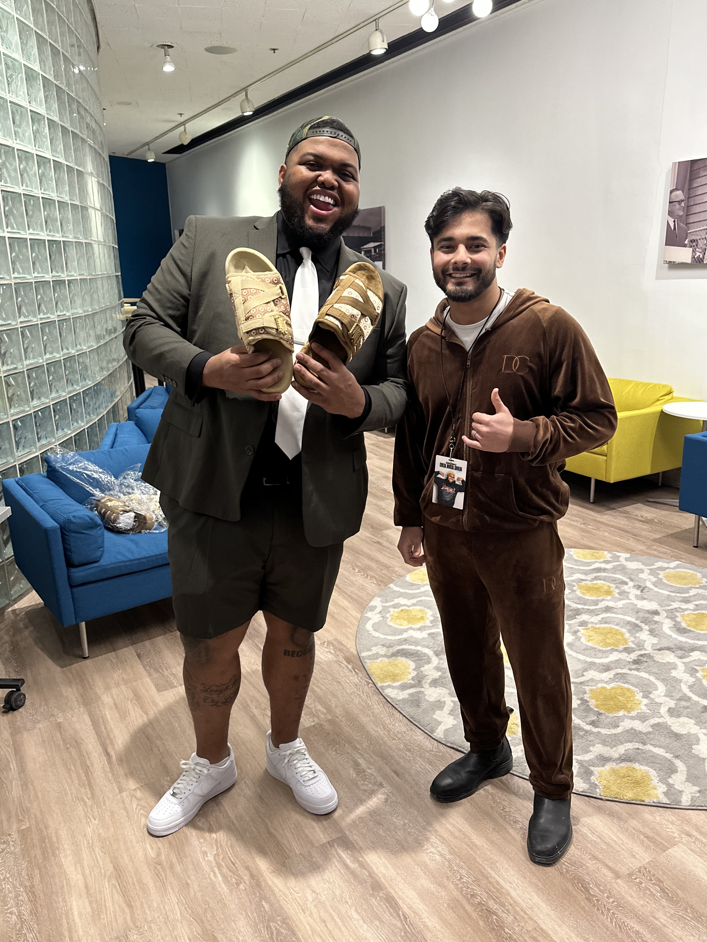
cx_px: 360
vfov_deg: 65.3
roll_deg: +0.8
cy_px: 474
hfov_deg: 51.4
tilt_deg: -15.3
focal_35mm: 27
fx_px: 735
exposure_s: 1/60
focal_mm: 6.86
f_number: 1.78
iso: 250
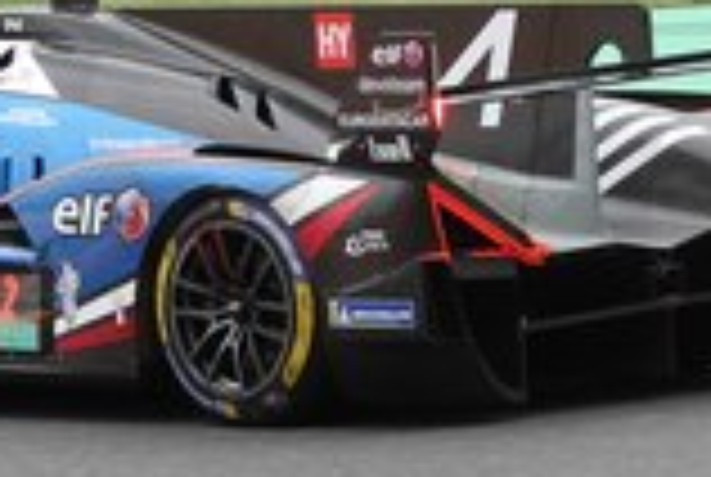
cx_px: 230
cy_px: 230
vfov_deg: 3.4
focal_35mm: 409
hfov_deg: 5.0
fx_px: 8093
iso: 250
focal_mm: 52.82
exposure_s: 1/800
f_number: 4
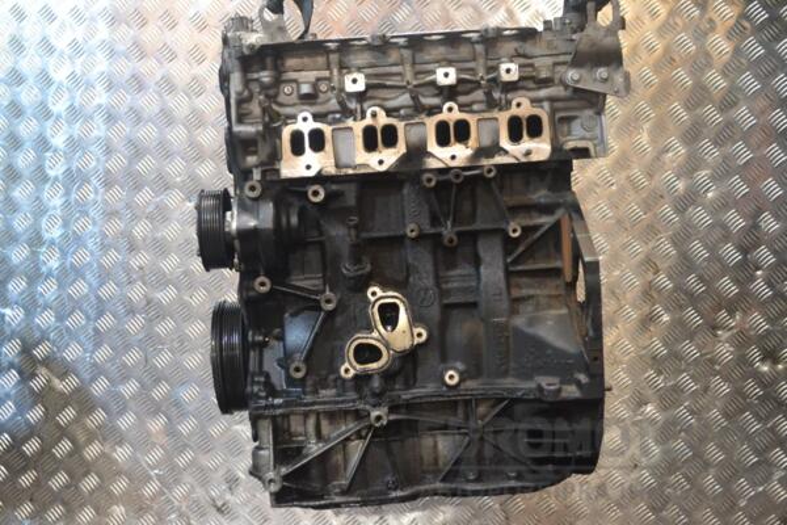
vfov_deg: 29.9
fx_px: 984
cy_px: 262
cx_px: 394
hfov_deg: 43.6
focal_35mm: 45
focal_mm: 30
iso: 3200
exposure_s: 1/80
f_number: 4.5
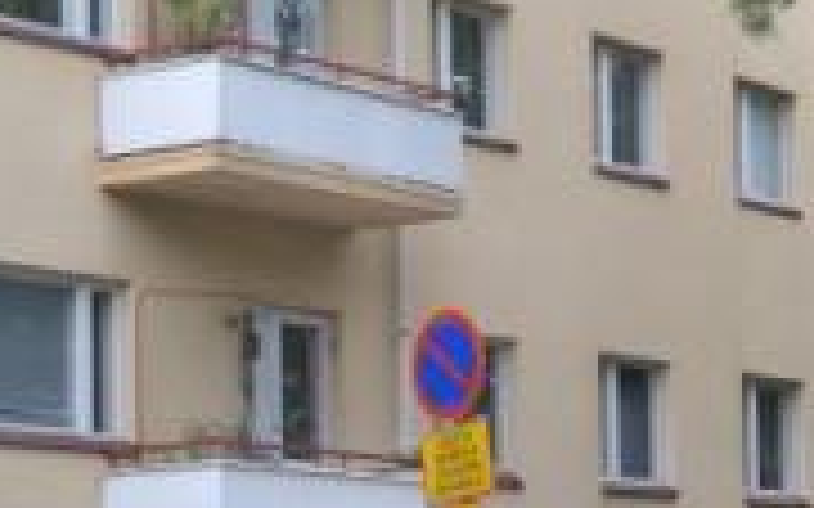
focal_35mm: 132
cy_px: 402
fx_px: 2933
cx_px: 850
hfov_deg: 15.5
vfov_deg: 9.9
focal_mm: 35
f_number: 5.6
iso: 280
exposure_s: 1/125
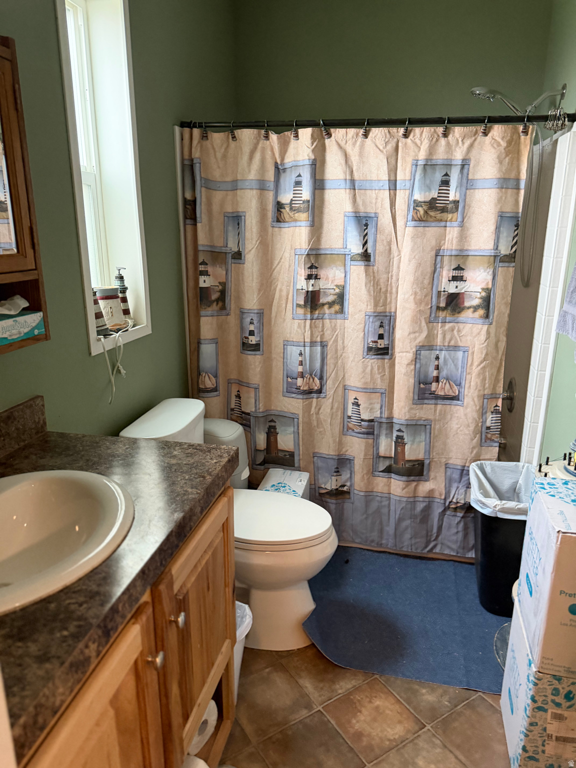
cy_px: 384
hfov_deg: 56.8
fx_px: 532
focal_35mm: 24
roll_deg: -0.7
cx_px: 288
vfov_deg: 71.6
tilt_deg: -16.3
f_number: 1.78
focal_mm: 6.76
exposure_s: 1/60
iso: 640
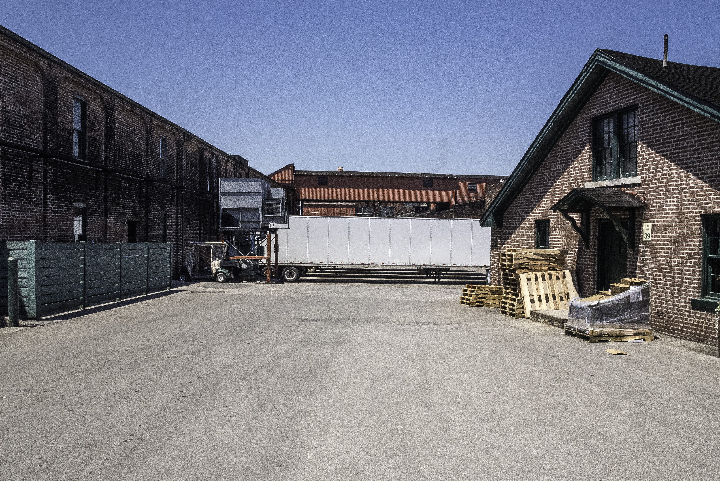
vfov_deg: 42.3
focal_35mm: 31
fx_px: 620
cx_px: 358
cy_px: 257
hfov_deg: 60.3
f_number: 13
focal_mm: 24
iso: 3200
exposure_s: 1/3200
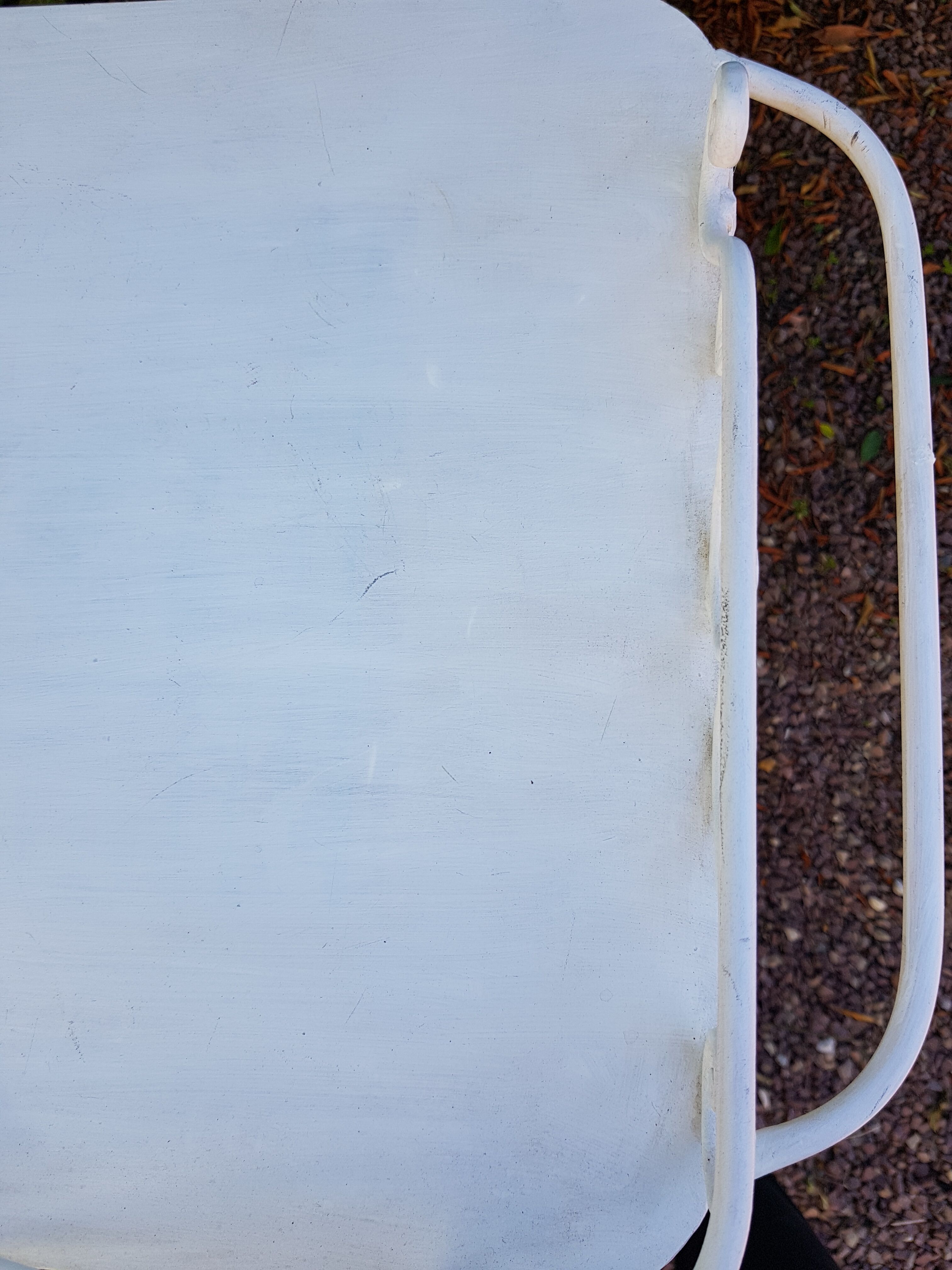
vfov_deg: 67.3
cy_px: 635
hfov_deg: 53.1
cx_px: 476
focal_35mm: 26
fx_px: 953
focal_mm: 4.2
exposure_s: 1/422
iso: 40
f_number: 1.7
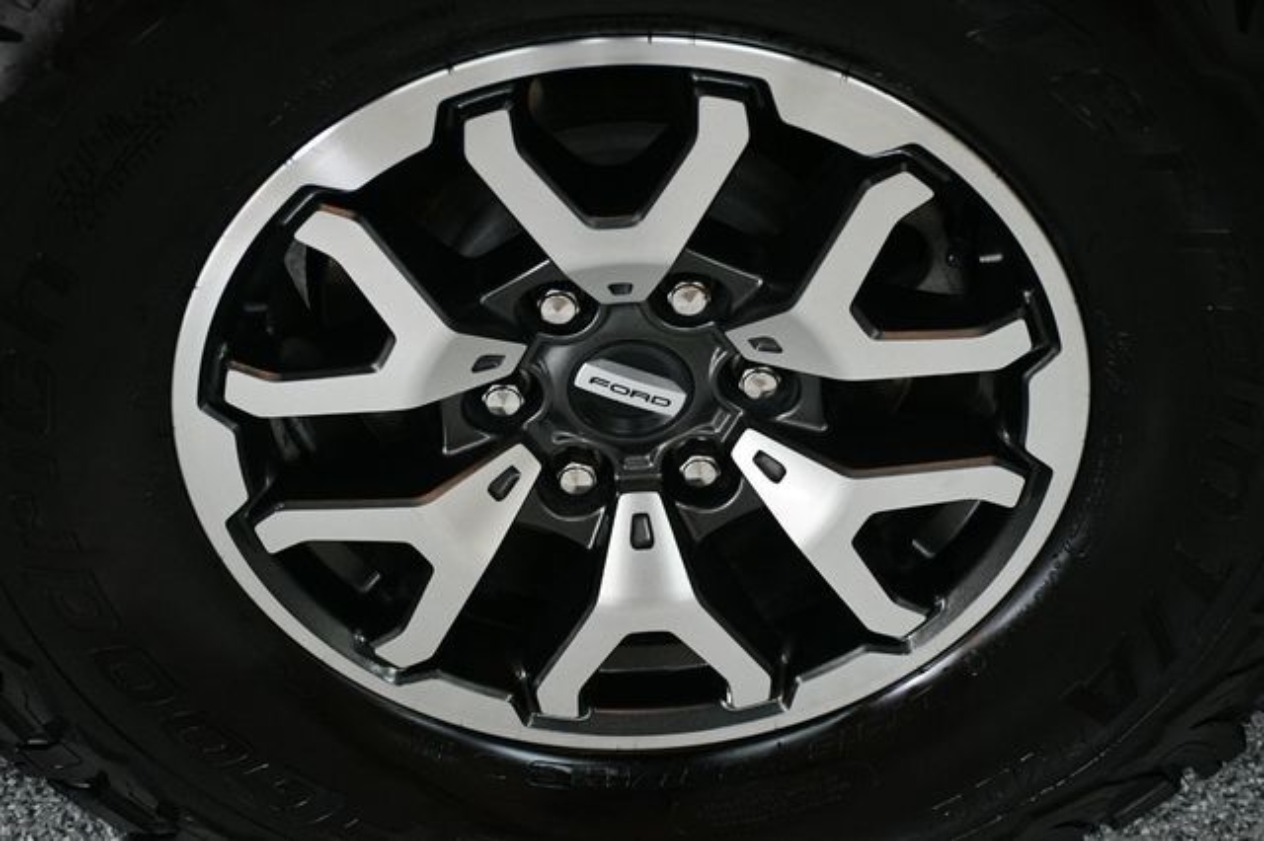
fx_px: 2211
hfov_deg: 31.9
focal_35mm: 63
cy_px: 420
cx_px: 632
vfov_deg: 21.5
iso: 2200
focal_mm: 42
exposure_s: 1/125
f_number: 4.5
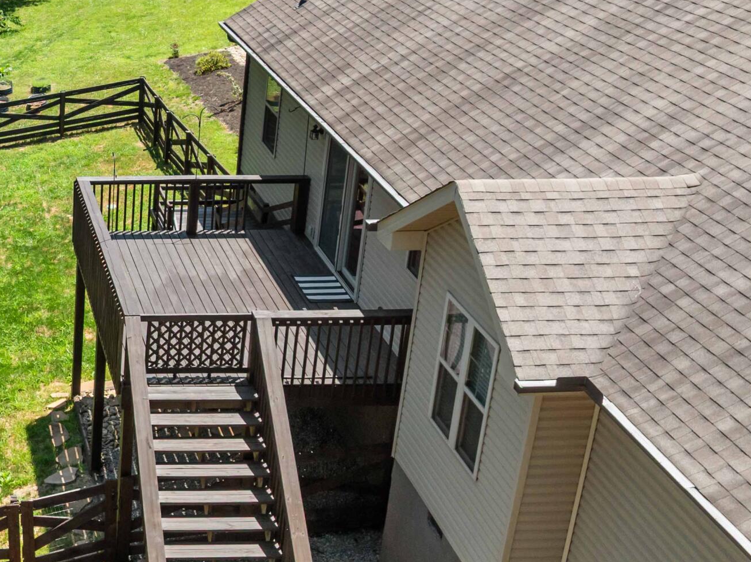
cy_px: 179
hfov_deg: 31.2
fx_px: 1192
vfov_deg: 26.4
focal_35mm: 55
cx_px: -71
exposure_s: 1/80
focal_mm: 12.29
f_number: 2.8
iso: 110
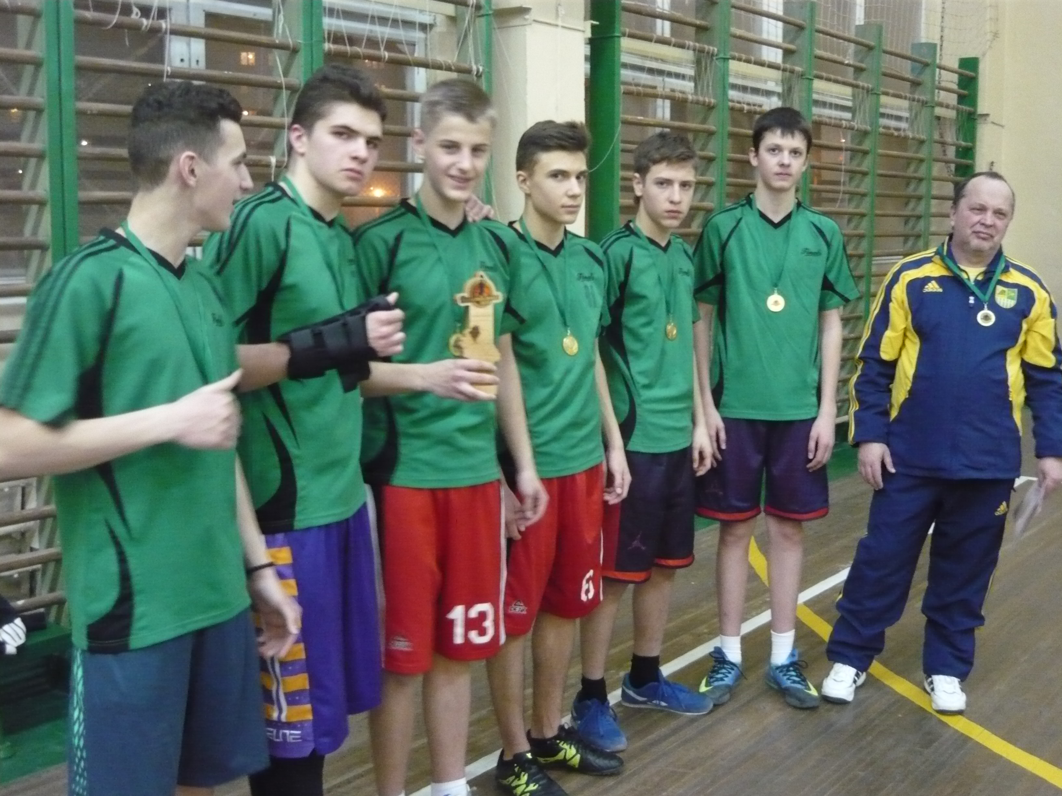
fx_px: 1166
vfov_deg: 37.7
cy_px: 398
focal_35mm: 38
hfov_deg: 49.0
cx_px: 531
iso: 800
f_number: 2.9
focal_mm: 6.3
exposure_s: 1/10
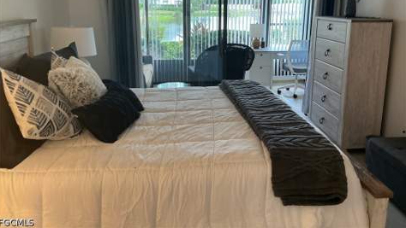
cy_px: 75
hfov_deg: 61.0
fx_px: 345
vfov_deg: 36.3
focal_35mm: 32
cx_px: 201
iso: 50
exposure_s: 1/60
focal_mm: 3
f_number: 1.8
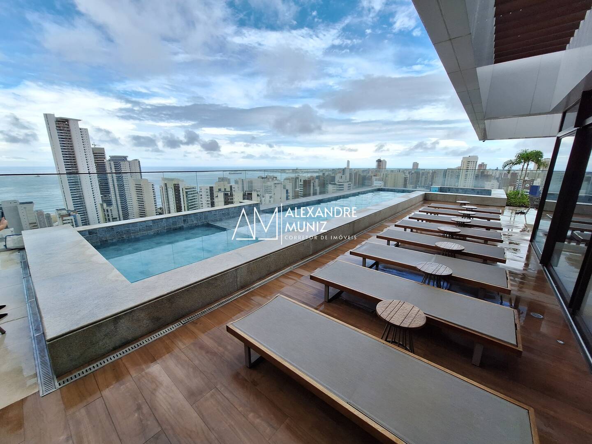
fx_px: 222
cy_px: 222
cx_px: 296
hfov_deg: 106.2
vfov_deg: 89.9
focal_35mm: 13
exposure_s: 1/1333
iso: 40
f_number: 2.2
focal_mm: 1.74
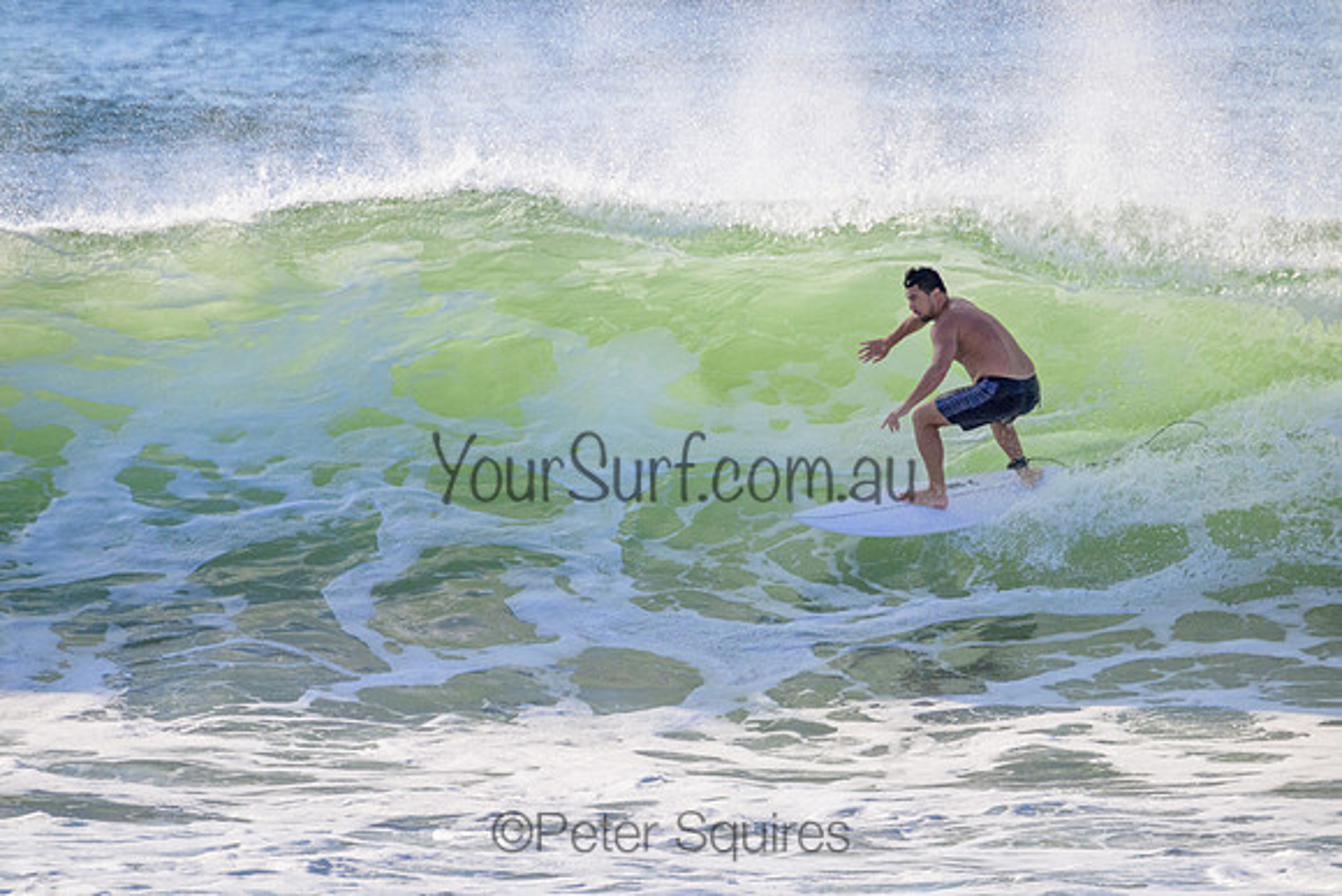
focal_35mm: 800
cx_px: 671
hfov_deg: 2.6
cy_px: 448
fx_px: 29828
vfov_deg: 1.7
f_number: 11
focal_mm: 800
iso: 1250
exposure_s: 1/2000
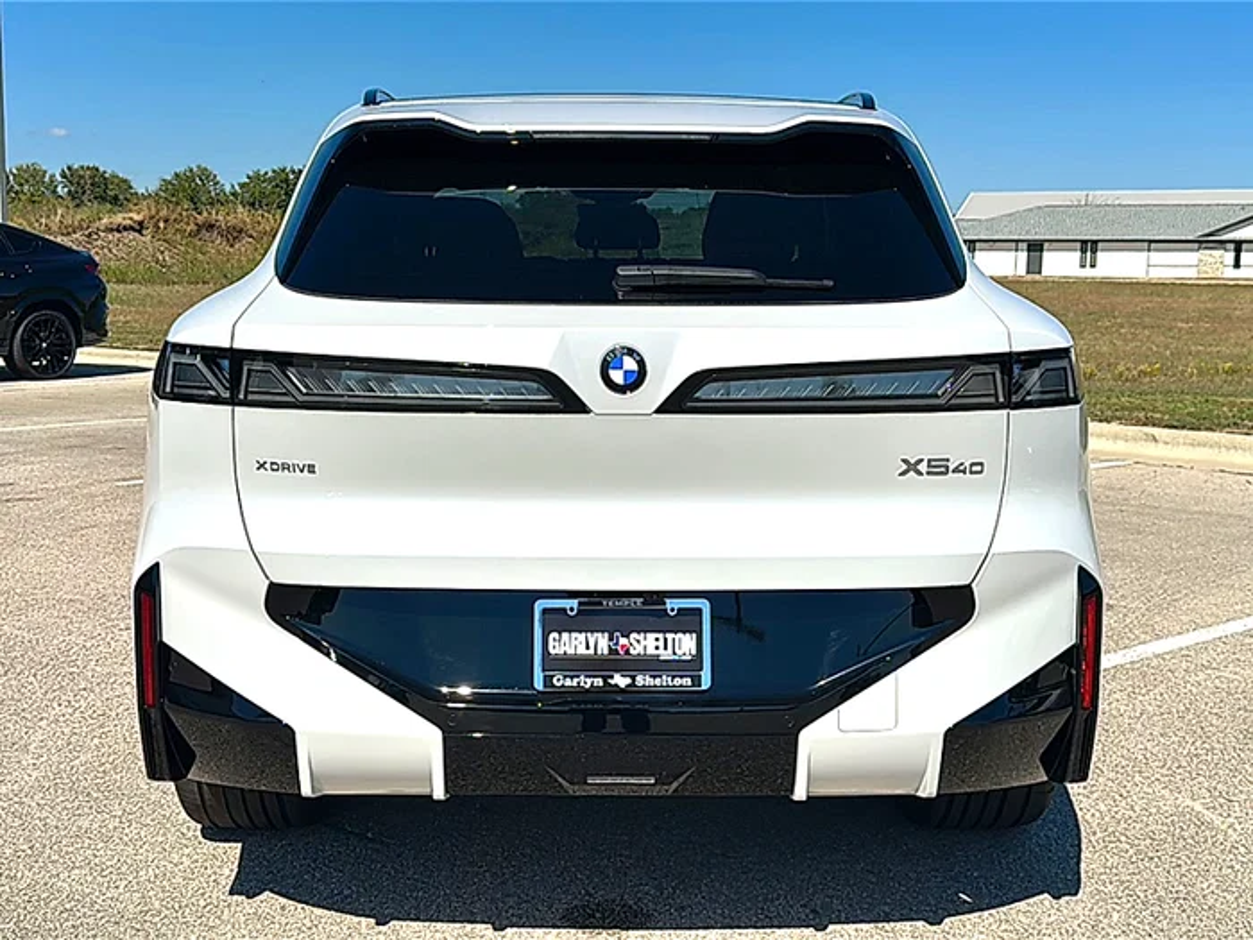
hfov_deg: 50.1
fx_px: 1339
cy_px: 470
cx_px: 626
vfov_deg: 38.7
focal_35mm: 37
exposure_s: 1/10989
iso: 80
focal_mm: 6.86
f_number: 1.78
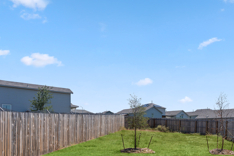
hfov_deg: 61.7
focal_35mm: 29
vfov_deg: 42.5
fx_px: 188
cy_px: 129
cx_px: 161
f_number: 9
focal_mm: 17
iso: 100
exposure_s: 1/500
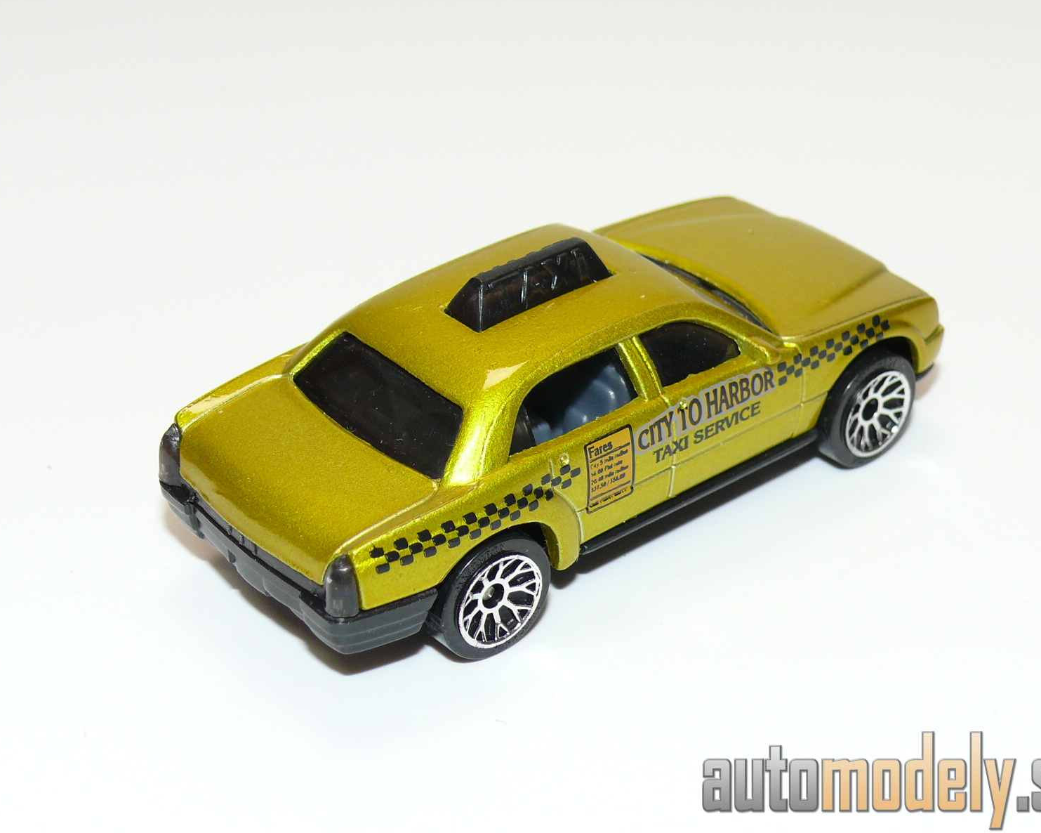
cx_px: 541
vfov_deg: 19.4
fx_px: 2434
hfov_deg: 24.1
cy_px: 417
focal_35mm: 79
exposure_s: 1/30
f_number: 4
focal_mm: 11.3
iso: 100
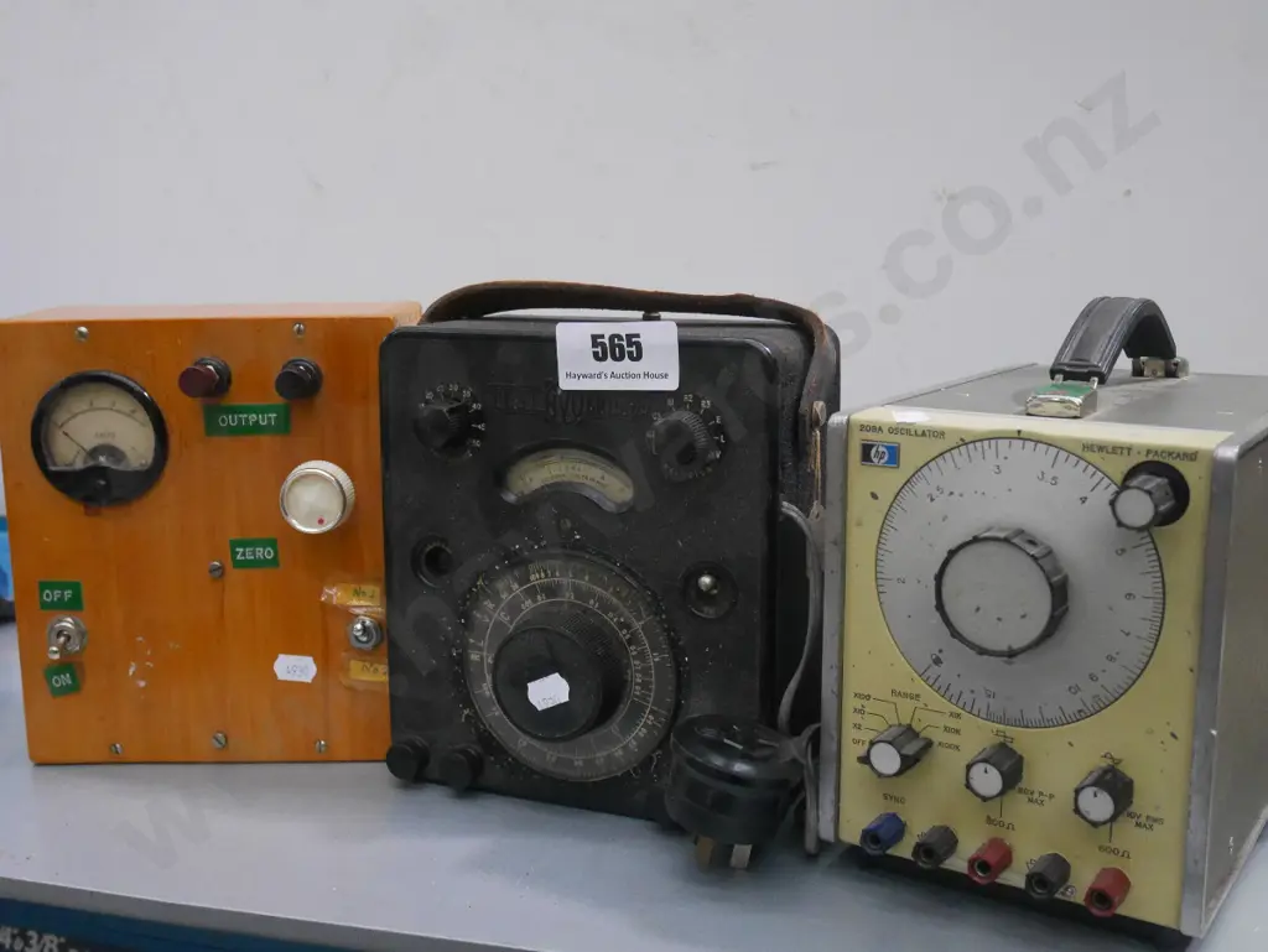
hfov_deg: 46.8
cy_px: 476
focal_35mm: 40
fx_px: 1466
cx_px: 634
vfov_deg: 36.0
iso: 3200
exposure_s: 1/100
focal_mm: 20
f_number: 4.6
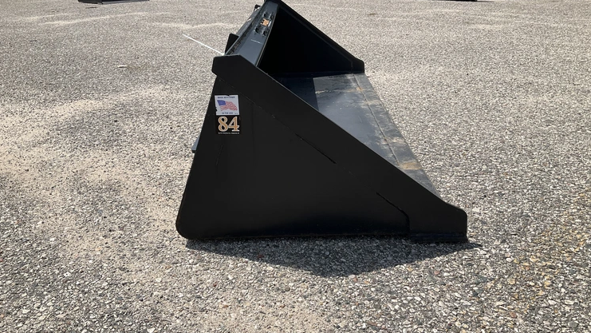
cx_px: 297
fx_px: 502
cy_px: 158
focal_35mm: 32
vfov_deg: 36.7
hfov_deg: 61.0
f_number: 1.8
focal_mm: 3
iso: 25
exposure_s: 1/2320
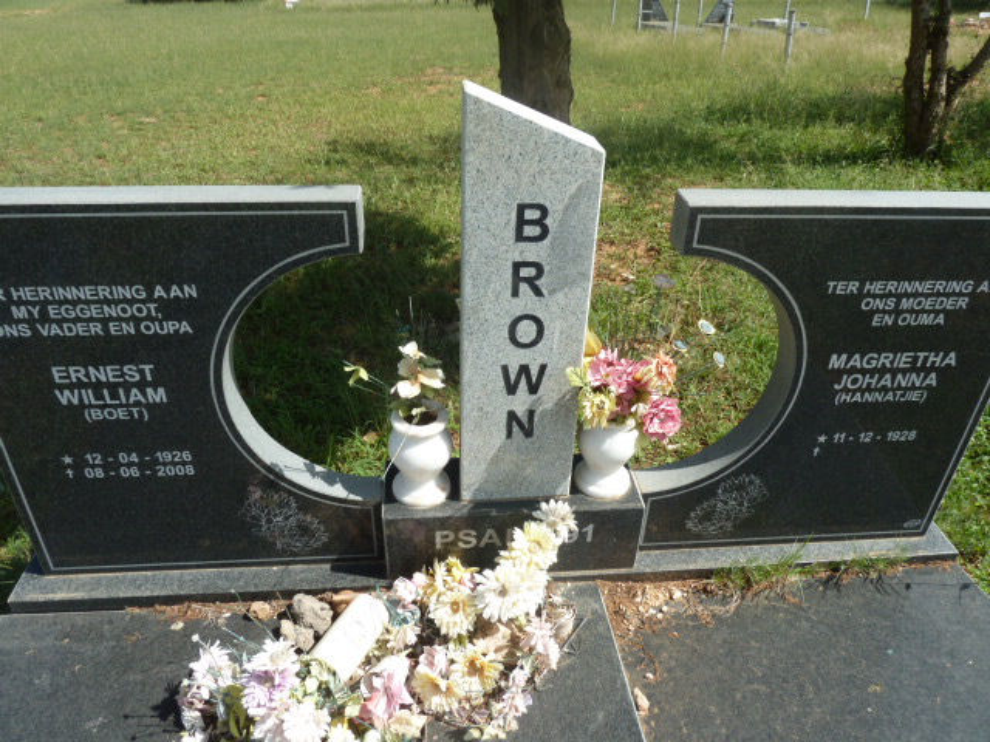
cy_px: 371
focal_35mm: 25
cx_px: 495
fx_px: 715
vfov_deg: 54.9
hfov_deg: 69.4
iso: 80
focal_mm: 4.1
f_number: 4
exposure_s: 1/500
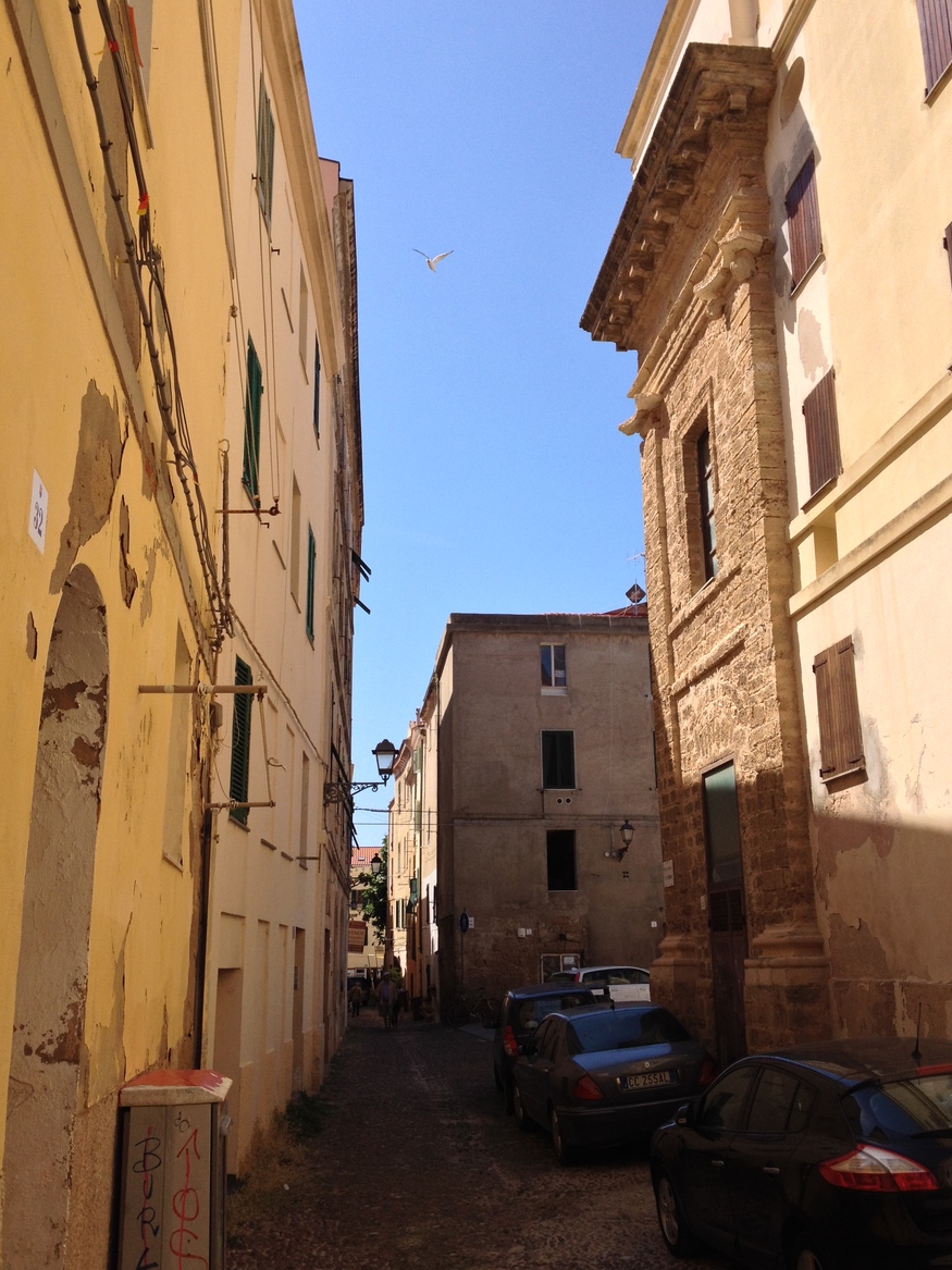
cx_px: 483
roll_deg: +1.6
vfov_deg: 51.4
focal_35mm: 36
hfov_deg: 39.6
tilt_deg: +12.7
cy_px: 628
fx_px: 1320
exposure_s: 1/1534
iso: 50
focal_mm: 4.28
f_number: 2.4
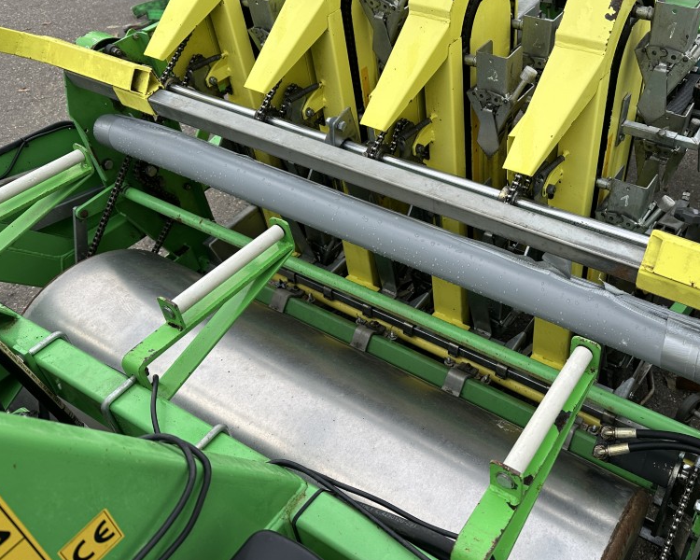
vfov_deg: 45.8
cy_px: 274
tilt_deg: -39.7
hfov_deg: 54.9
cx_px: 443
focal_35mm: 32
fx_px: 663
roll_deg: +1.2
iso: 80
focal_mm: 6.86
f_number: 1.78
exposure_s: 1/399
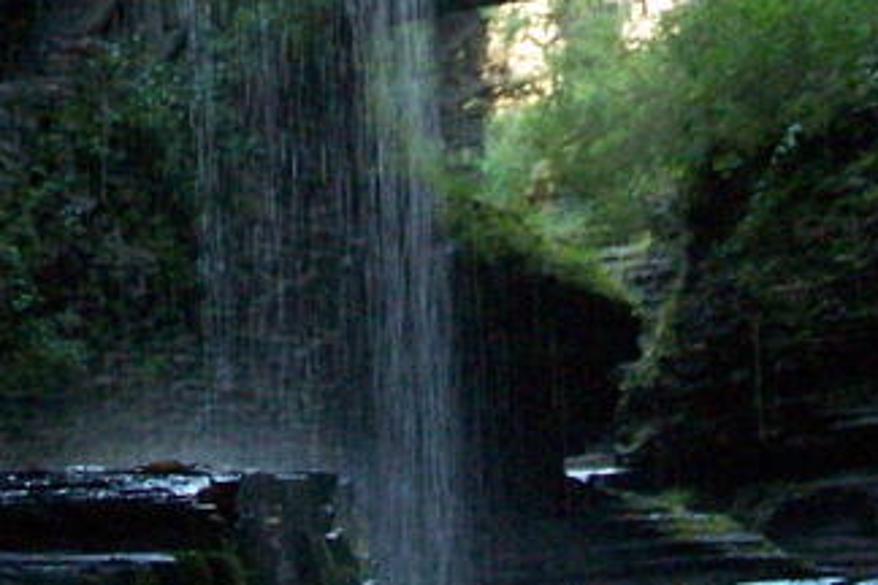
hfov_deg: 10.6
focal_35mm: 194
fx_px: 4731
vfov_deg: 7.0
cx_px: 455
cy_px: -133
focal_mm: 9.8
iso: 400
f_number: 3.1
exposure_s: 1/80
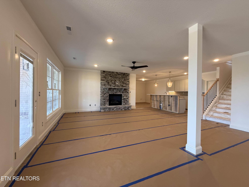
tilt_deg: -0.8
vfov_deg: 85.7
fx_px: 101
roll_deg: -1.2
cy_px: 94
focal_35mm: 14
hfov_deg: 102.1
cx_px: 124
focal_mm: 2.22
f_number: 2.2
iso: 320
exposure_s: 1/120
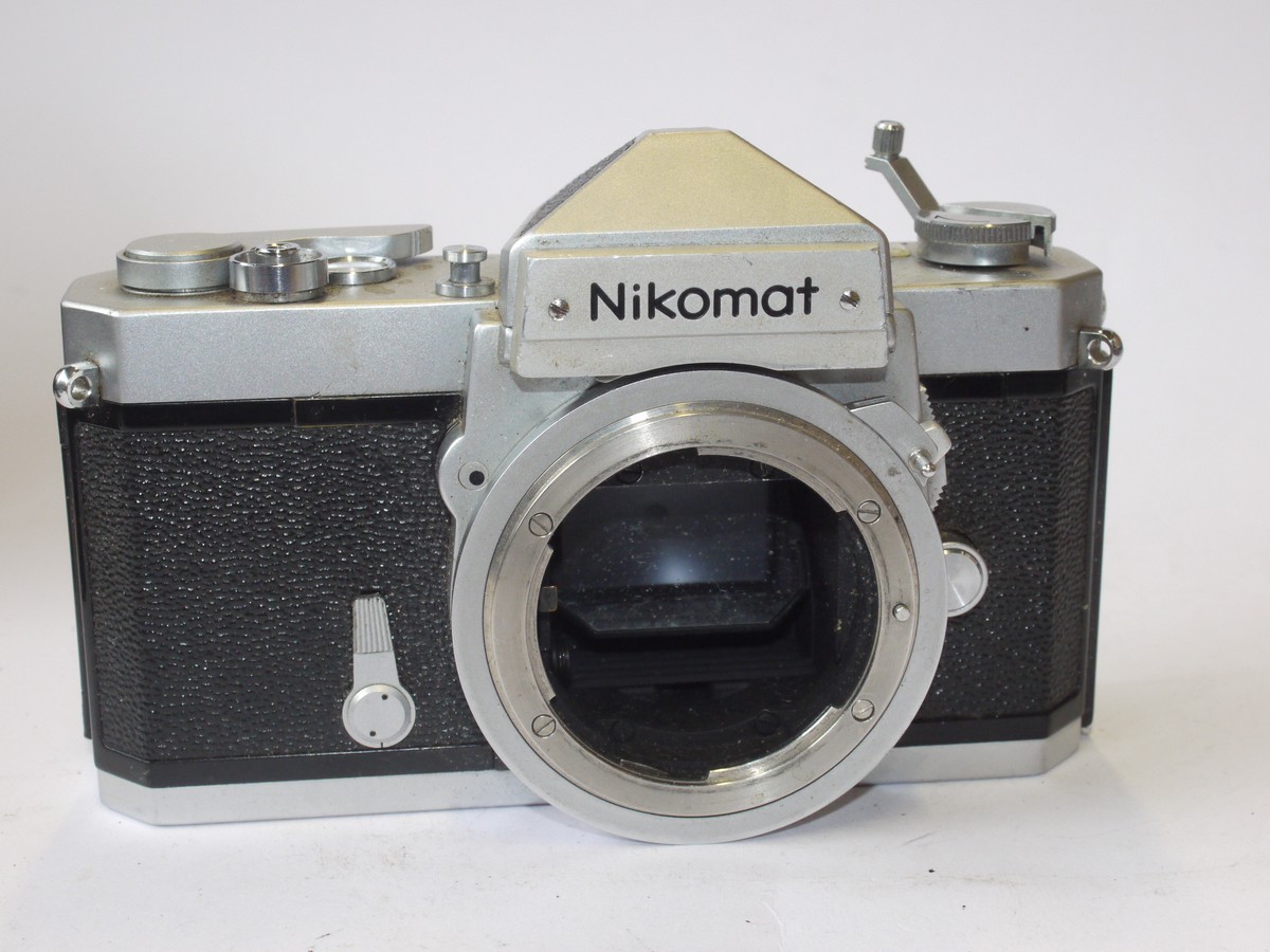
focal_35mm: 60
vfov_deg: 24.4
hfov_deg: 32.2
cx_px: 635
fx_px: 2201
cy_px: 476
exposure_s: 1/80
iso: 800
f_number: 10
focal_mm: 30
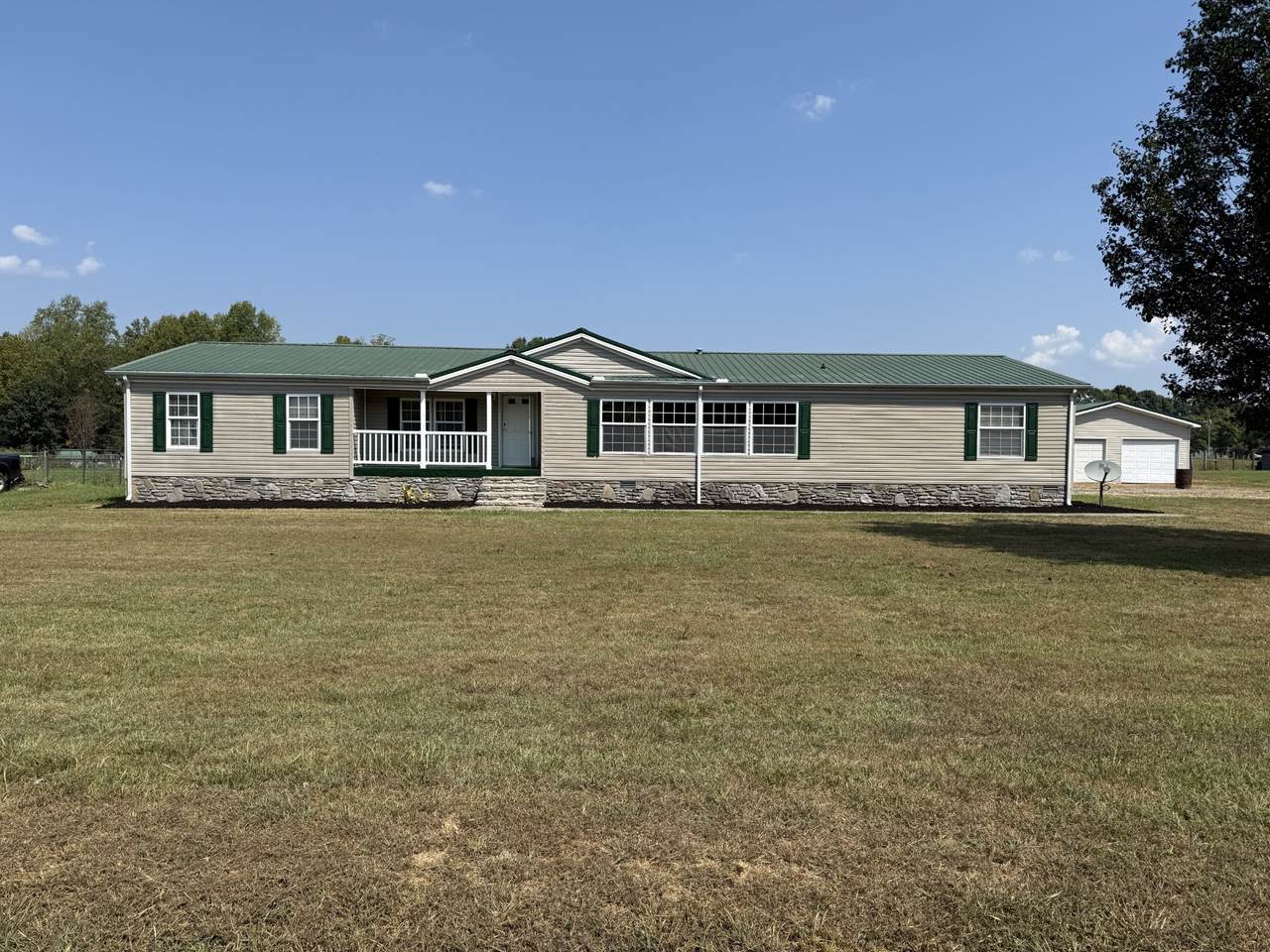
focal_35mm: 24
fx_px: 881
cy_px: 476
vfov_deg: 56.8
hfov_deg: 71.6
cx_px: 635
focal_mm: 6.76
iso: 80
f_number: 1.78
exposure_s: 1/5714
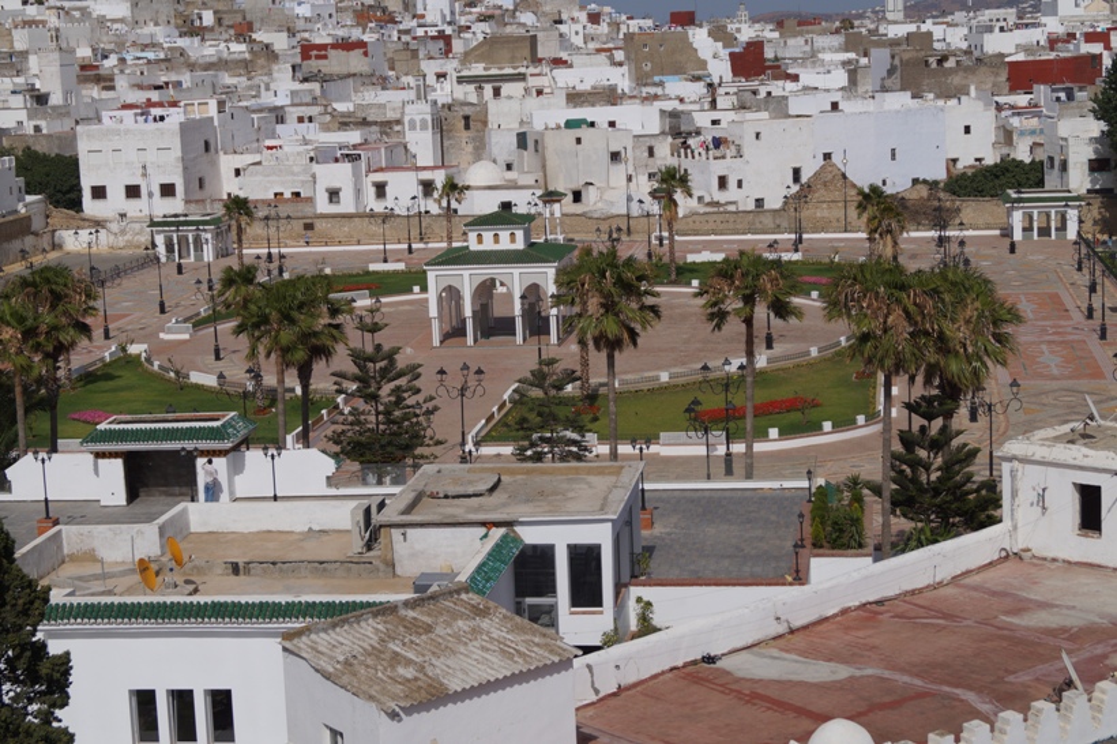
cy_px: 372
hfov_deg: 29.9
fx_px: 2093
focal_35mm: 68
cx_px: 558
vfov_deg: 20.1
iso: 100
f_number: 7.1
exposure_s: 1/1250
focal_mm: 45
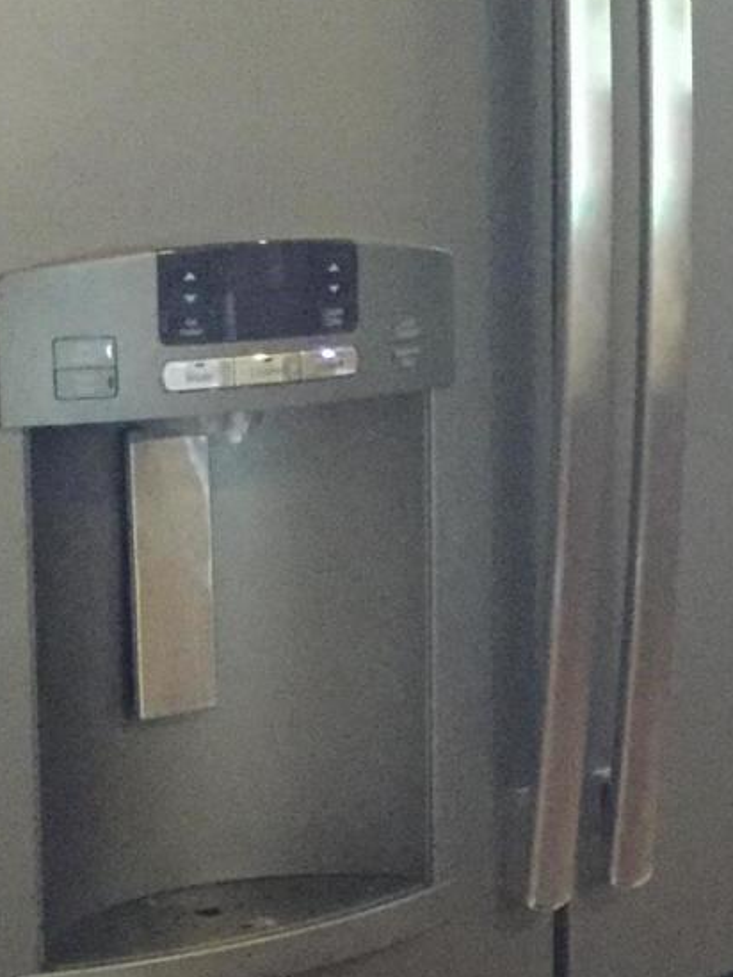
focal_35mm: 113
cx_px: 802
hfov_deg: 12.9
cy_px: 571
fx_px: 3189
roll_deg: +0.5
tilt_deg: -12.3
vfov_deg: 17.4
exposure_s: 1/15
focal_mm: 3.3
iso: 320
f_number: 2.4
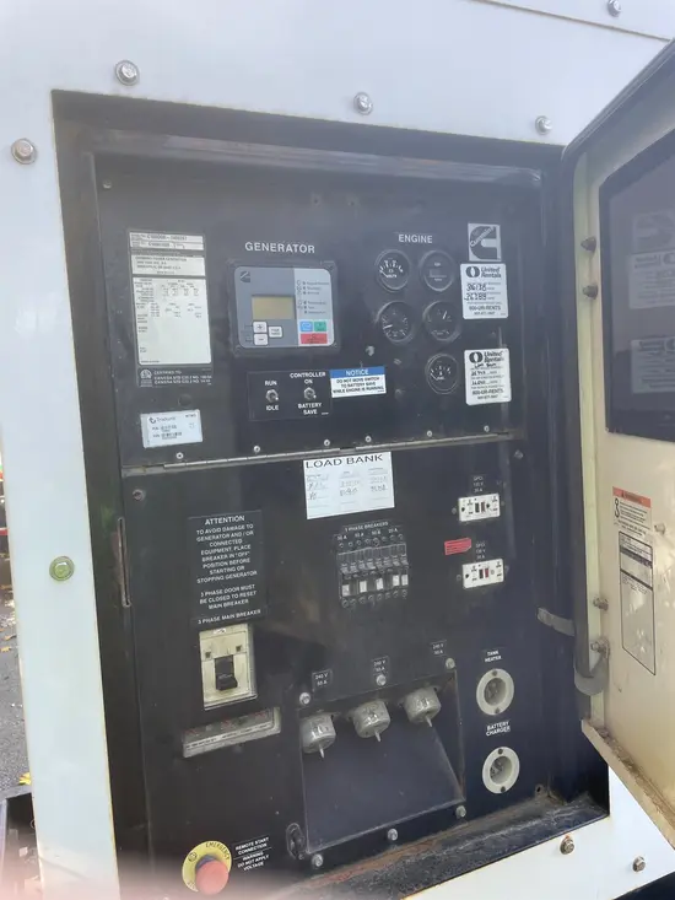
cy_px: 450
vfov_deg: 67.3
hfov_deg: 53.1
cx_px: 338
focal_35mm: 26
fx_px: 676
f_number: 1.6
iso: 50
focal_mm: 4.2
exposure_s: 1/121
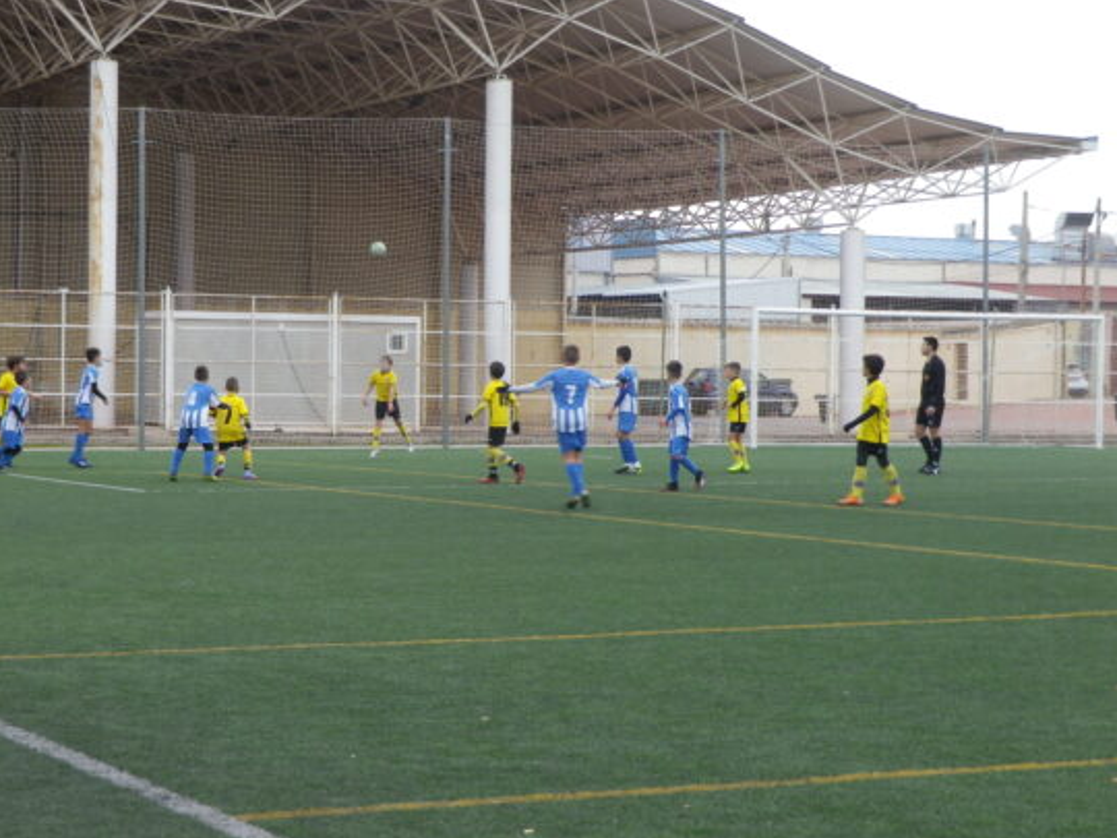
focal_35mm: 89
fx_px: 2872
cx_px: 492
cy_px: 401
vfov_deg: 16.6
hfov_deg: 22.0
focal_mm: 14.1
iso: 80
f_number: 4.8
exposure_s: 1/80
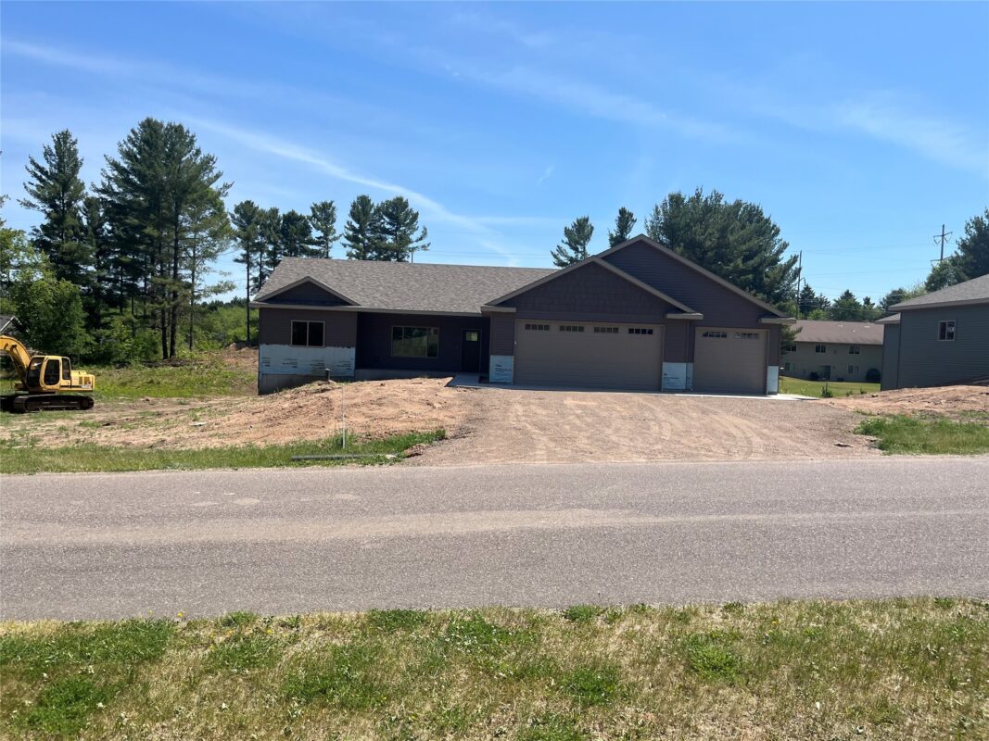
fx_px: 743
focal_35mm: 26
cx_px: 494
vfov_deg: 53.1
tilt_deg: -3.1
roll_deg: -2.5
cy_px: 370
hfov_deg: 67.3
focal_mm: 5.1
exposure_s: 1/4149
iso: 50
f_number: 1.6
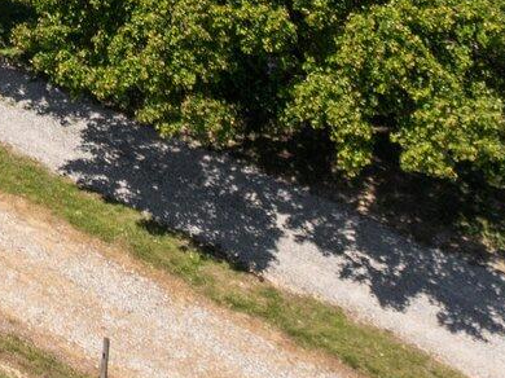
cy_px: -544
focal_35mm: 126
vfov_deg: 10.2
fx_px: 1837
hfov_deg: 13.2
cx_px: -553
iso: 100
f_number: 2.8
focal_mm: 12.29
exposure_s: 1/1600
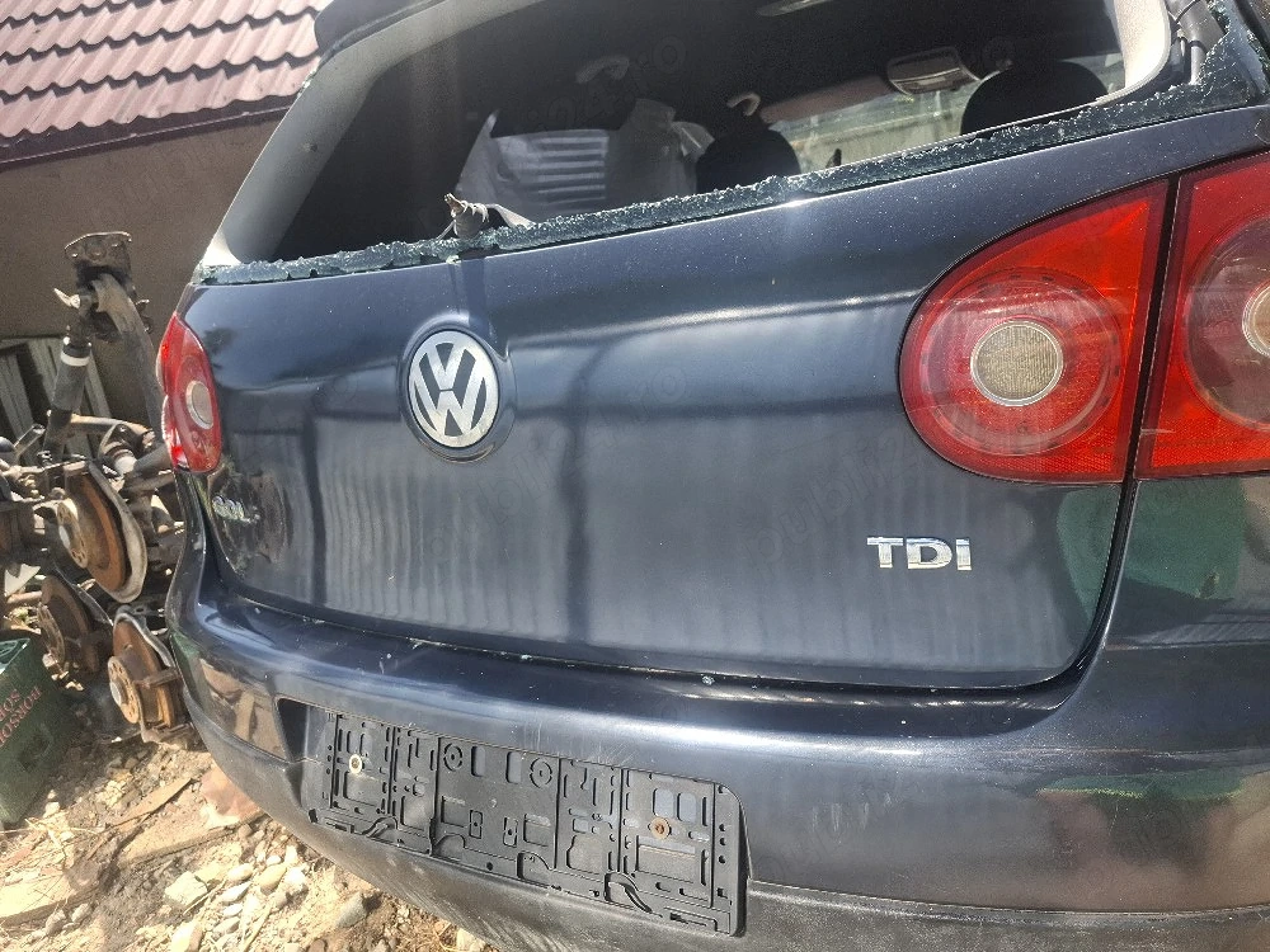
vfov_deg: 58.9
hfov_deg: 73.9
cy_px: 476
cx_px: 635
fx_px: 844
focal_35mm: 23
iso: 50
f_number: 1.8
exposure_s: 1/435
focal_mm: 5.54
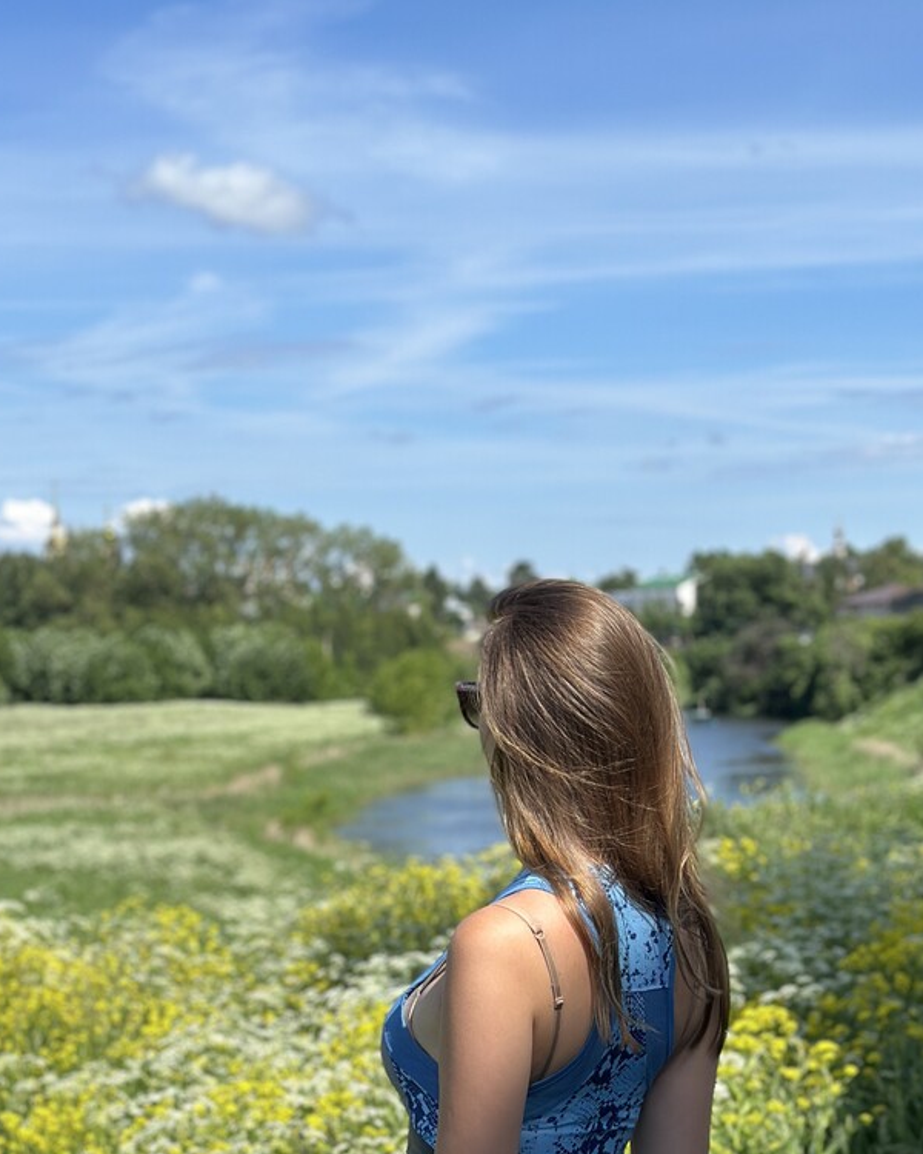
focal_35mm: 80
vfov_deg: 23.7
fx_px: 2732
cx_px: 569
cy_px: 785
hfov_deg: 19.1
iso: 100
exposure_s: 1/5882
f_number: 1.78
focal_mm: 6.86
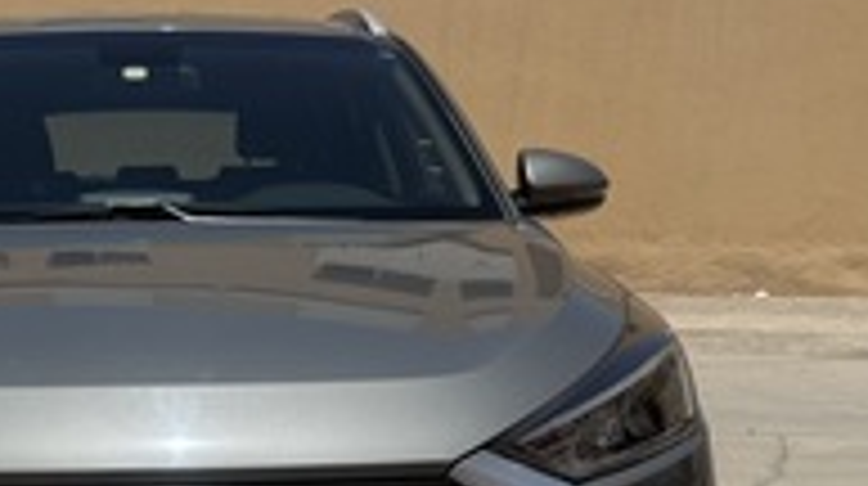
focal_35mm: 62
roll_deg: -0.7
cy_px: 511
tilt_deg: -14.6
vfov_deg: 18.7
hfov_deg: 33.2
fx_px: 1425
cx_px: 209
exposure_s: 1/10309
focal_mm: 6.76
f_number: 1.78
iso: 125
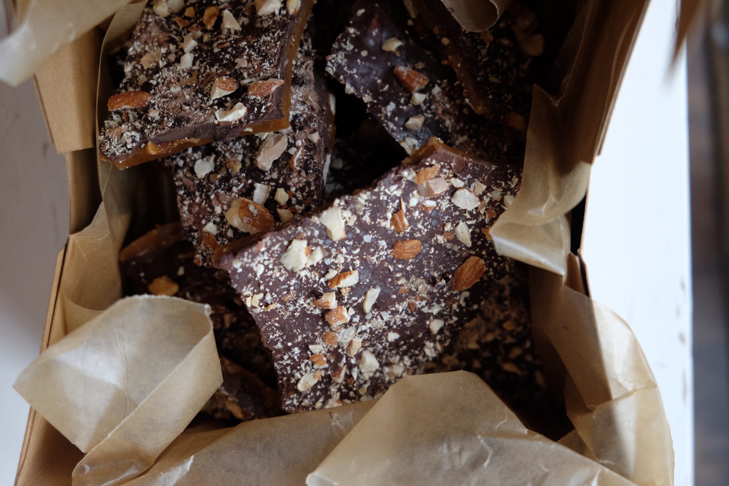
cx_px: 364
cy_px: 243
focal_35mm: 38
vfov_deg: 35.1
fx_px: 769
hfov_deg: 50.7
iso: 1600
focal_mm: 25.4
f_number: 3.6
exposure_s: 1/125
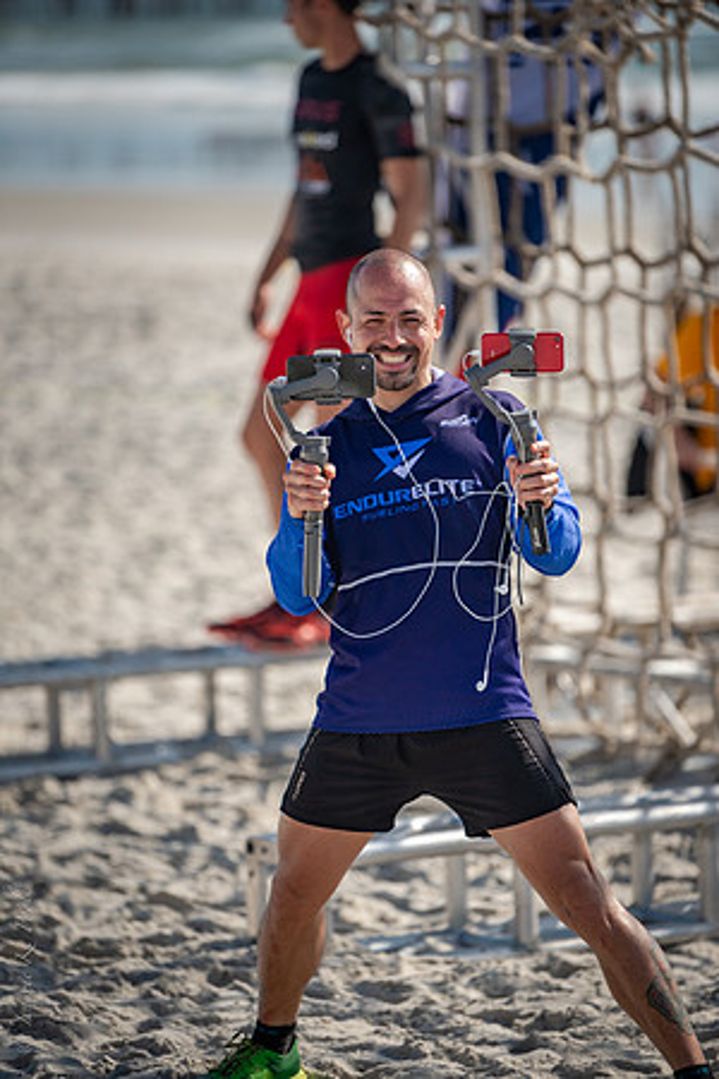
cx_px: 360
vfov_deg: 10.3
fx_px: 5991
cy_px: 540
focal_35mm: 200
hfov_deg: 6.9
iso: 500
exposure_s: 1/4000
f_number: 2.8
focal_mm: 200
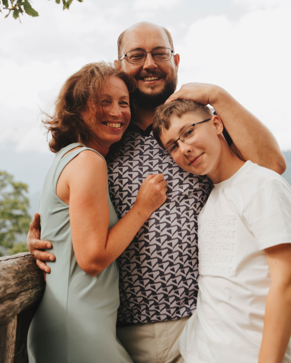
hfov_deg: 26.7
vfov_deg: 33.0
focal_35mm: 57
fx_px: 614
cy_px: 168
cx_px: 144
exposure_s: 1/250
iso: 125
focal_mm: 50
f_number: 3.5
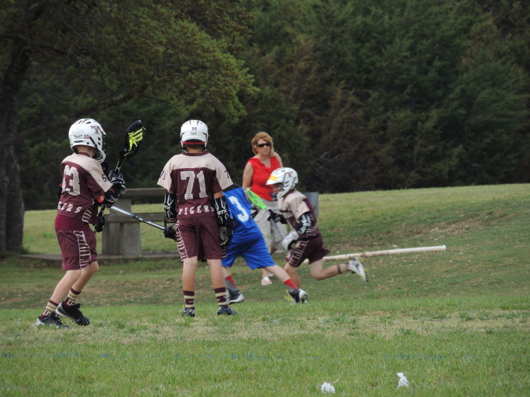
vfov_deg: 3.0
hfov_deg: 4.0
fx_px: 7655
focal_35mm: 500
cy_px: 198
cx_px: 265
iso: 100
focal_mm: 89.1
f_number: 4.9
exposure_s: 1/320
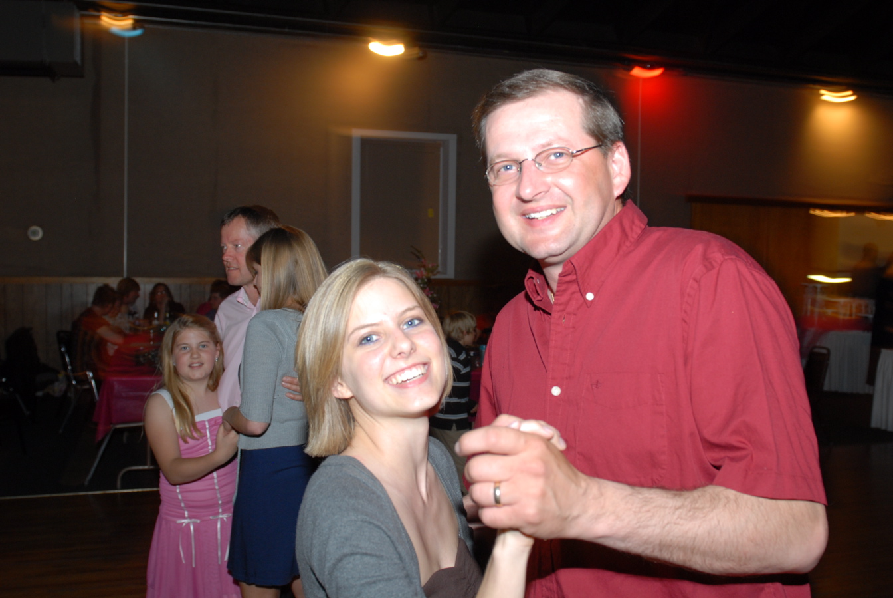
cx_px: 446
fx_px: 894
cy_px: 299
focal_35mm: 36
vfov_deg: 37.0
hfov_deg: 53.1
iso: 250
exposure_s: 1/8
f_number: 4.5
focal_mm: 24
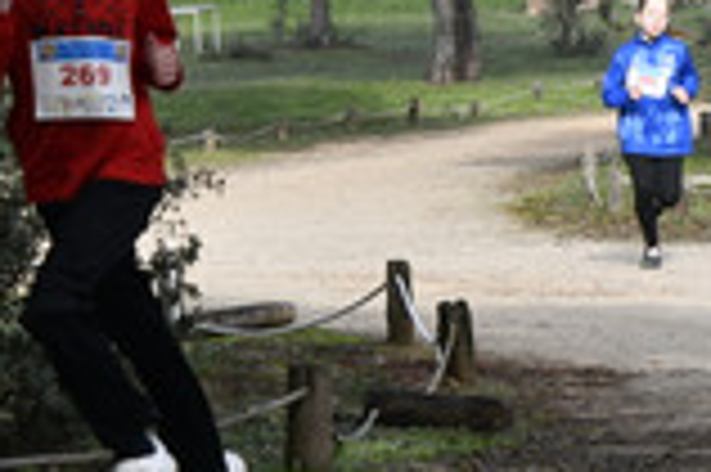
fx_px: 5800
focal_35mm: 294
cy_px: 38
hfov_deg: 7.0
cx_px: 180
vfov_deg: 4.7
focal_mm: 62
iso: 125
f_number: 5.6
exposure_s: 1/500
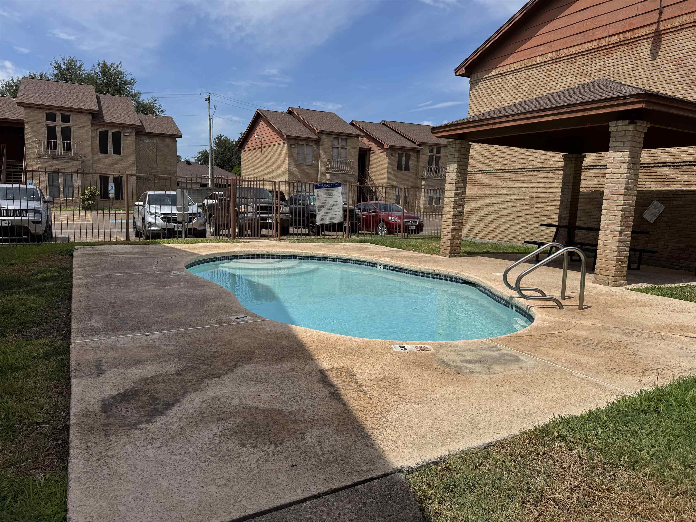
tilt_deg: -8.4
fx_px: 483
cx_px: 348
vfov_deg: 56.8
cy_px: 261
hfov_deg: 71.6
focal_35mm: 24
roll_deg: -2.3
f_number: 1.78
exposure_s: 1/7937
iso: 80
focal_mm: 6.76
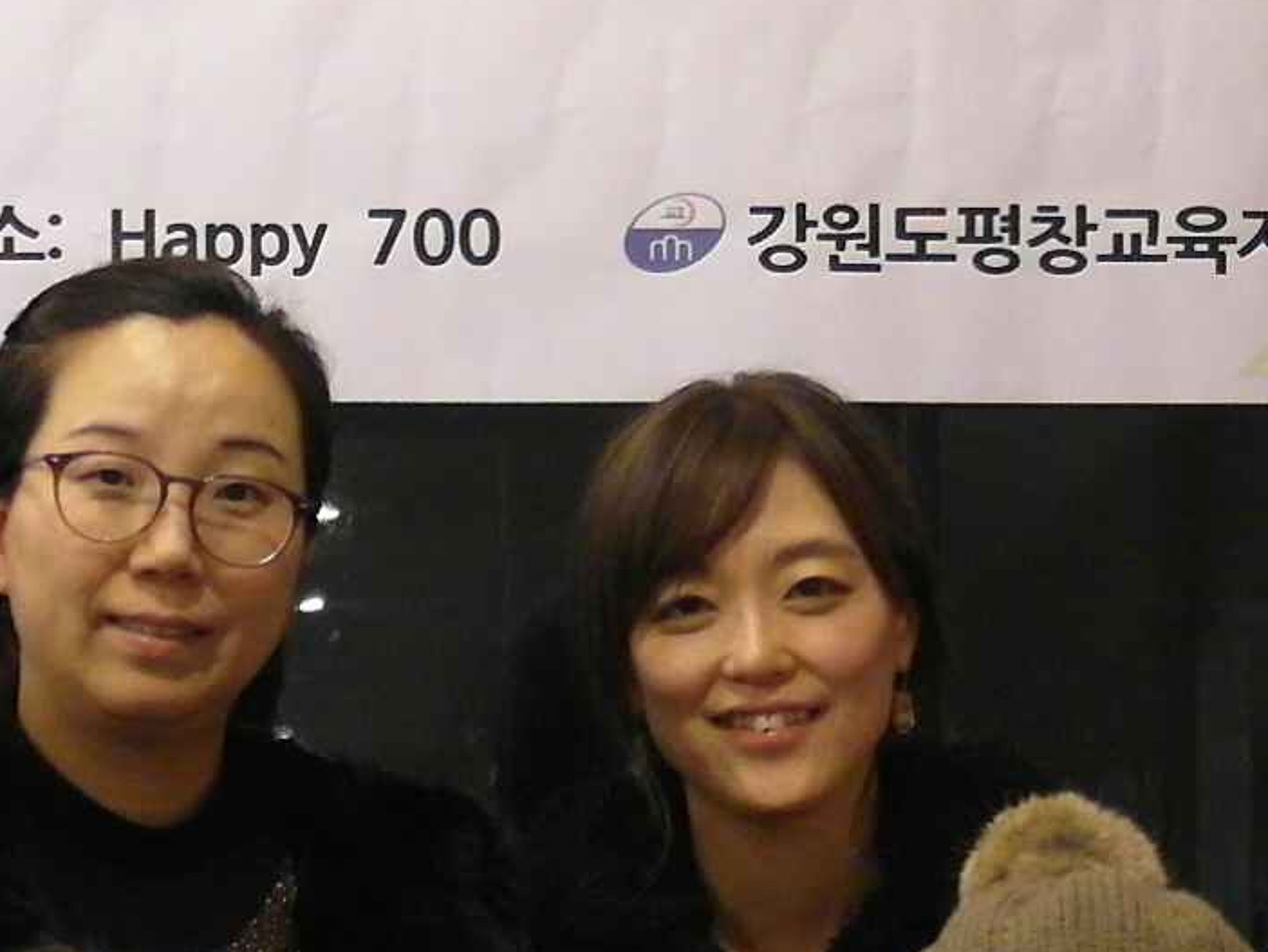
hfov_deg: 10.5
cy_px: 728
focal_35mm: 187
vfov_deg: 7.9
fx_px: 6852
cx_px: 314
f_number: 2
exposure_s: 1/20
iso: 240
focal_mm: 7.8
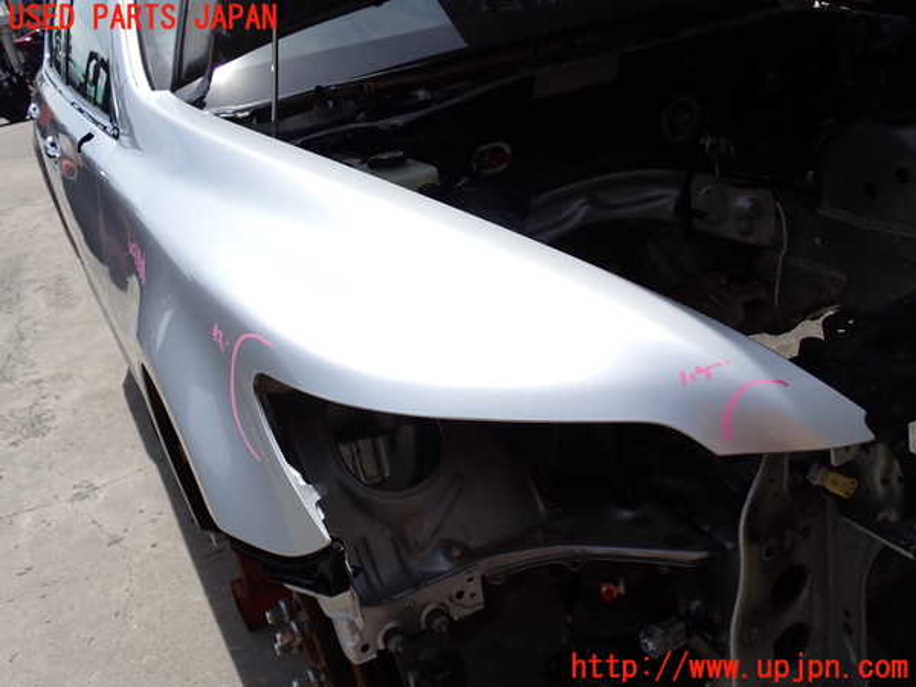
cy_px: 344
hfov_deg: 51.4
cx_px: 458
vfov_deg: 39.7
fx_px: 953
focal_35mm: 36
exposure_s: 1/200
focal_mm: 6.37
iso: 100
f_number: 10
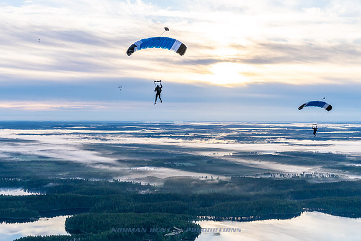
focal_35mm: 51
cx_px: 170
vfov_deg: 26.7
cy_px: 121
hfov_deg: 39.2
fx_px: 507
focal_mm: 46
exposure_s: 1/2000
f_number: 5.6
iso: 1000
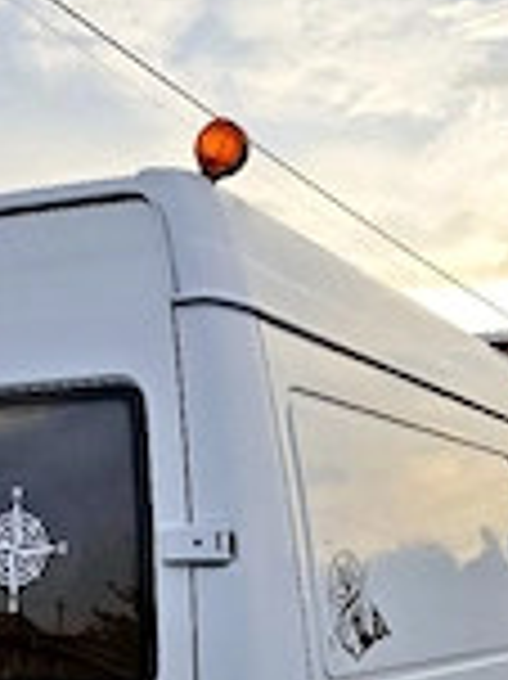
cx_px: 202
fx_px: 1195
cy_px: 576
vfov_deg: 30.7
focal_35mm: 61
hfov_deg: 24.0
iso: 50
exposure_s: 1/1667
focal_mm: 6.55
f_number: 1.62
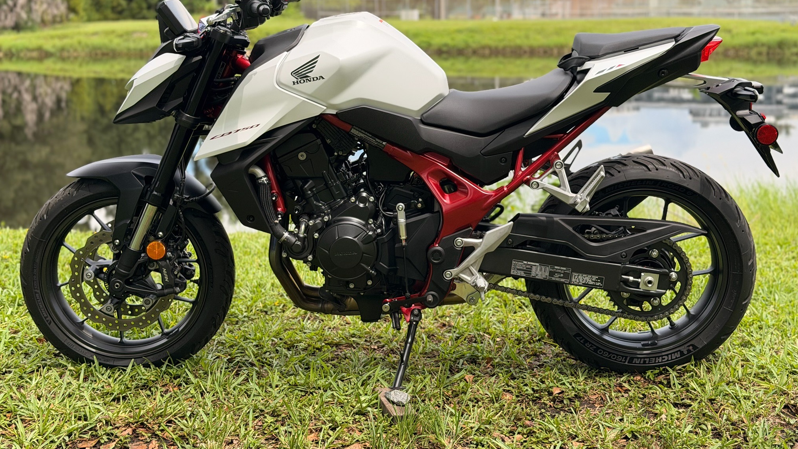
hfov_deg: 39.2
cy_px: 148
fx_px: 1122
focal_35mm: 53
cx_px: 396
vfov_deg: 22.5
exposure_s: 1/1980
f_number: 1.78
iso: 100
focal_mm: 6.76
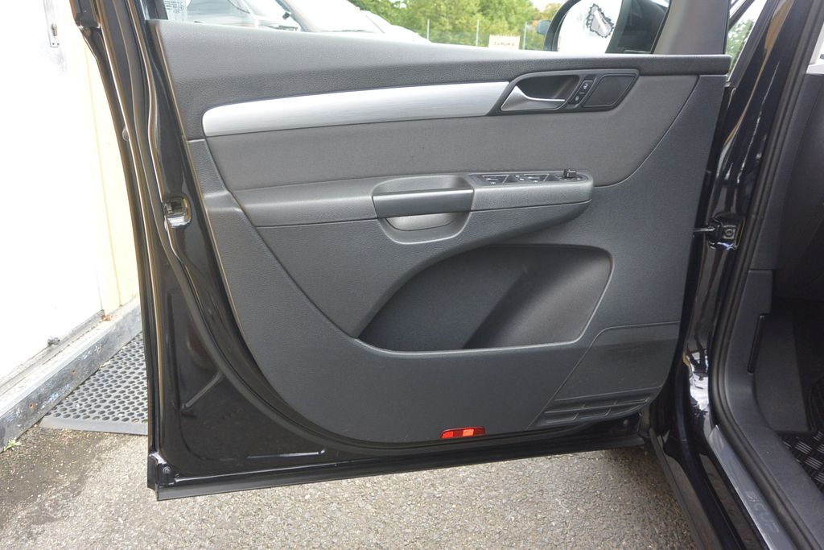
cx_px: 412
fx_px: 618
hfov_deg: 67.4
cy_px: 275
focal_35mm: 27
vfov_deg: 47.9
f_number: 3.5
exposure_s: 1/160
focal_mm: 10
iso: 200
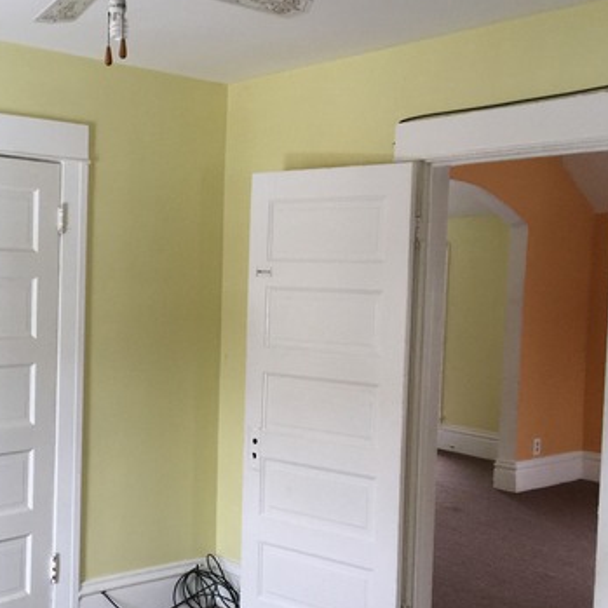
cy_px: 334
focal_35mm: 47
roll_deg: -0.5
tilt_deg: -4.7
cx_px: 169
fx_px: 934
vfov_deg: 36.0
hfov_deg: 35.4
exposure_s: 1/15
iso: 80
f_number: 2.2
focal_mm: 4.15
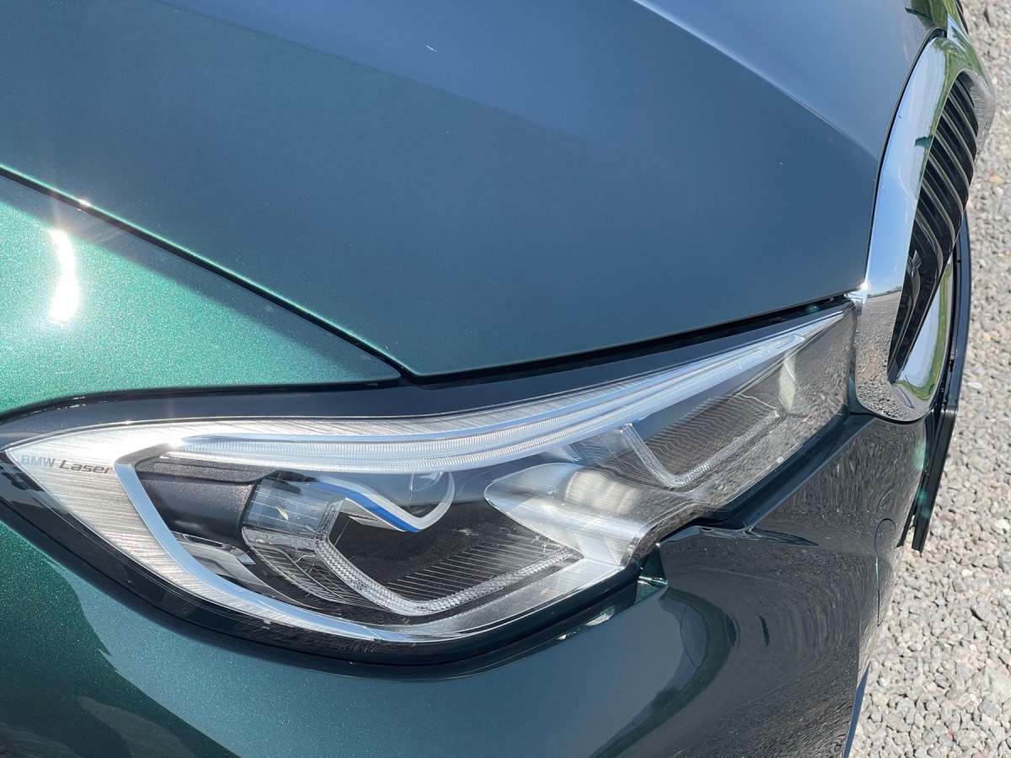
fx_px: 1869
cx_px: 506
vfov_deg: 22.9
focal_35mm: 64
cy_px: 379
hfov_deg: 30.3
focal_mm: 7.5
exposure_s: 1/827
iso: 20
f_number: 2.2
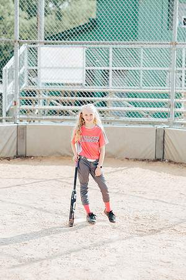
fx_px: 659
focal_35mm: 85
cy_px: 140
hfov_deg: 16.1
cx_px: 93
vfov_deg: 23.9
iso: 160
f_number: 2.8
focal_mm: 85
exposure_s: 1/1250
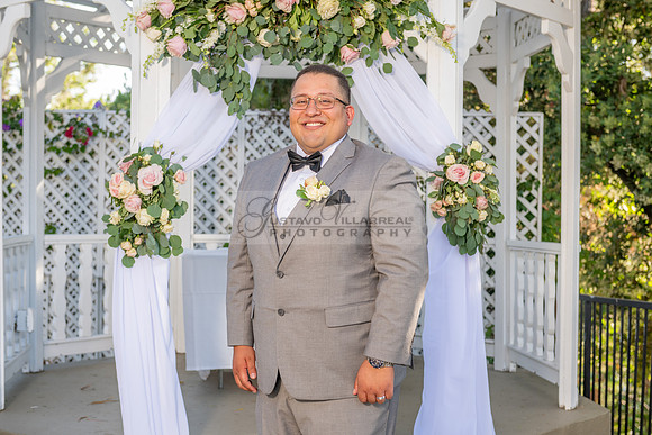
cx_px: 326
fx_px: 1014
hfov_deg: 35.6
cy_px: 218
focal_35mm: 56
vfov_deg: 24.2
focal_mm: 56
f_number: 4.5
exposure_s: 1/200
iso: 250
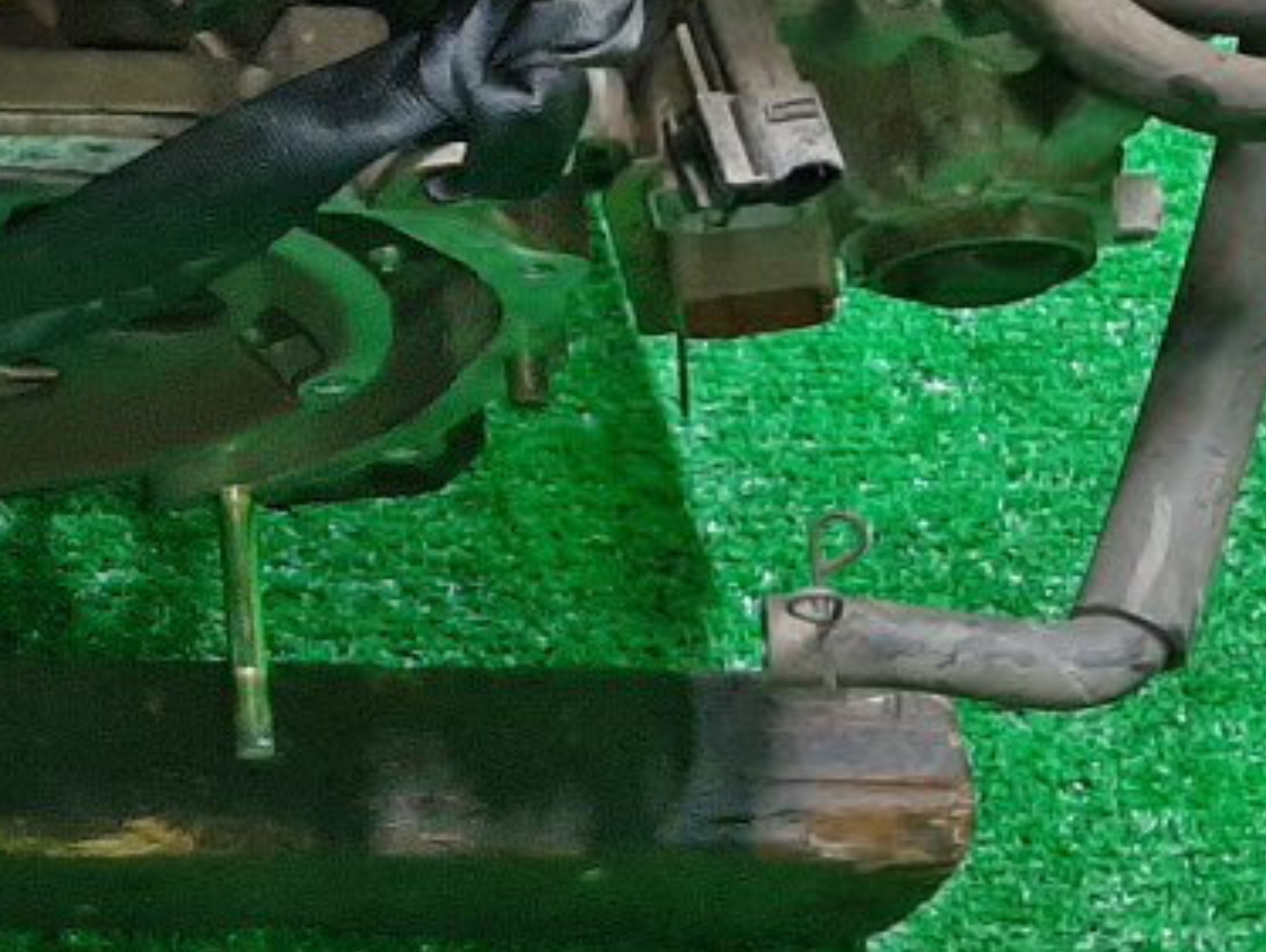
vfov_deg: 14.7
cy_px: 139
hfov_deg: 18.0
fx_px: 3660
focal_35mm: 100
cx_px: -484
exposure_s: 1/33
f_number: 1.7
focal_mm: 3.93
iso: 178
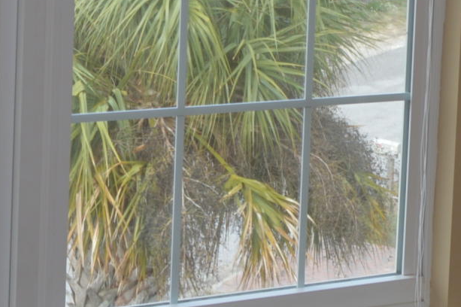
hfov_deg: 14.7
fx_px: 1785
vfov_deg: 9.7
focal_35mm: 139
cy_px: -86
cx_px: 223
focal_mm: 19
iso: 100
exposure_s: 1/200
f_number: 4.5
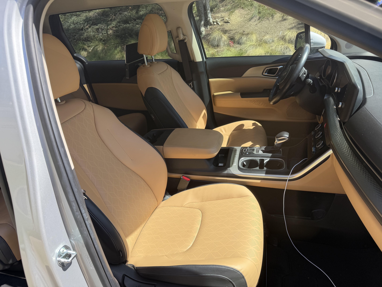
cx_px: 191
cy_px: 144
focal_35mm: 24
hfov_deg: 71.6
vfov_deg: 56.8
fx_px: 265
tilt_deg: -23.0
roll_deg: +6.1
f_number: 1.78
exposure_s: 1/1156
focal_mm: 6.76
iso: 80
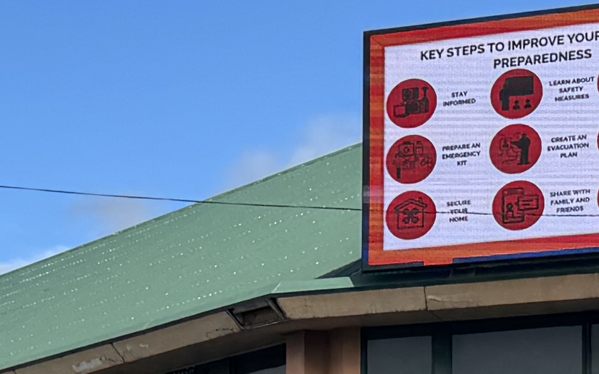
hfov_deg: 13.0
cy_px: 697
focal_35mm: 154
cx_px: -263
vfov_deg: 8.2
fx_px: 2514
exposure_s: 1/4608
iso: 80
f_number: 1.78
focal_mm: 6.76
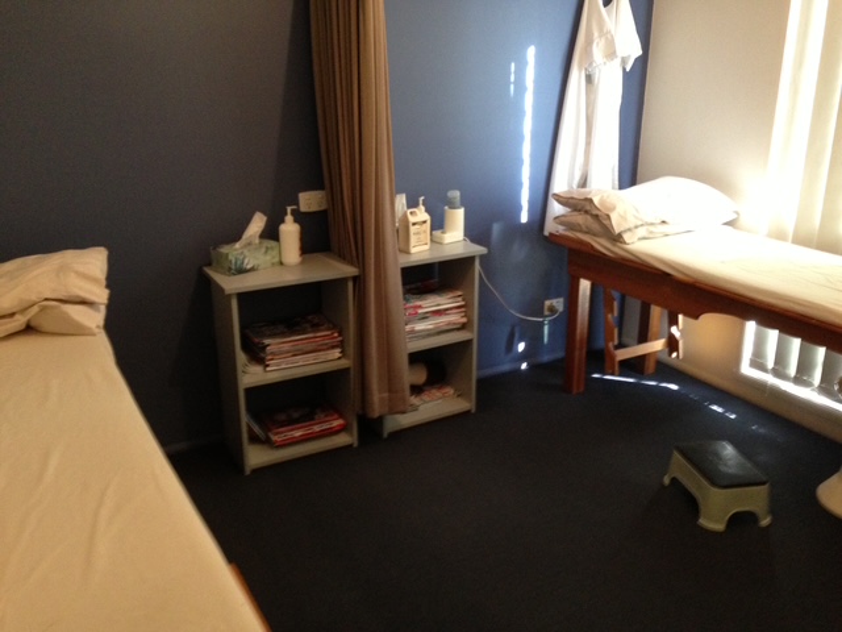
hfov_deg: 55.4
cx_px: 421
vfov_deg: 42.9
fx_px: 803
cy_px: 316
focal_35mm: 33
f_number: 2.4
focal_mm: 4.13
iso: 320
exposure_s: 1/20
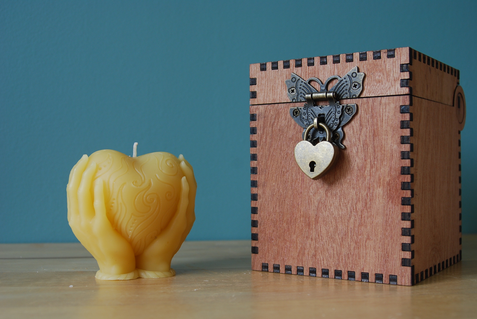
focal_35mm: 51
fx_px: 677
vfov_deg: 26.6
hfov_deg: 38.8
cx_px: 238
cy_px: 160
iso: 200
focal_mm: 34
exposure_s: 1/60
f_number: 5.6
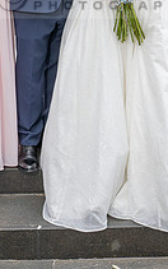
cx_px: 92
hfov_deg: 15.7
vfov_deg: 23.7
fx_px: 608
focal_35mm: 83
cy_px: -11
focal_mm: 25.5
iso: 200
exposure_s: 1/200
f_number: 5.6
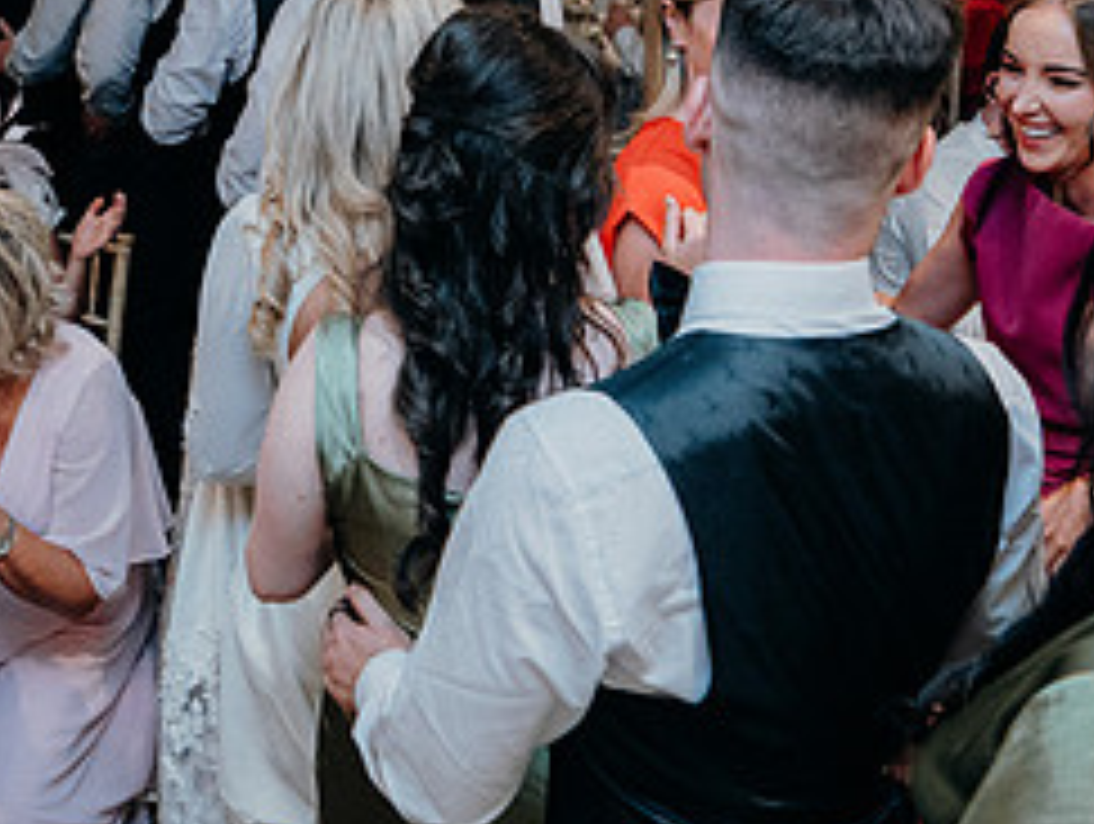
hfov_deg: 34.7
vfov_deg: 26.5
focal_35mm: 55
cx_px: 414
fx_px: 1741
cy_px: 304
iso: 2500
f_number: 3.5
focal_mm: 24
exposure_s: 1/160
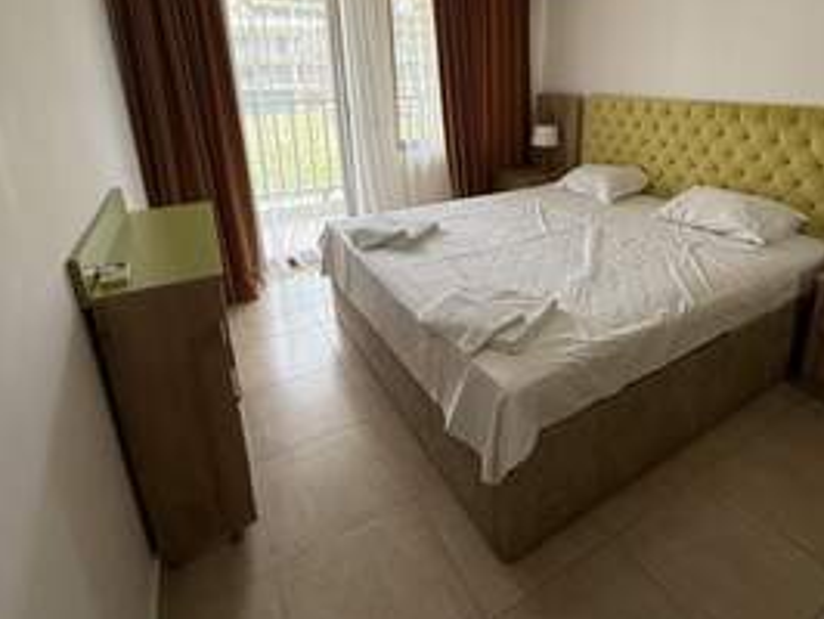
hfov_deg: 80.9
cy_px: 209
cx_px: 486
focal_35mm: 20
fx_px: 477
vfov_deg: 64.4
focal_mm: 2.22
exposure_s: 1/99
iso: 64
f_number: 2.2
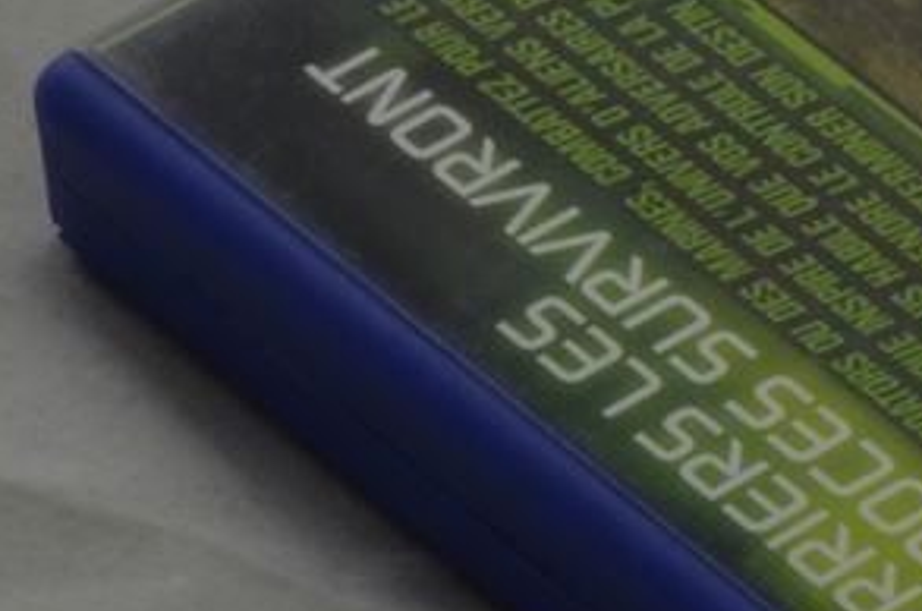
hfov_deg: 5.4
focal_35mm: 369
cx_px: 2140
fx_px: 9430
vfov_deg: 3.7
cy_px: 11
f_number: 20
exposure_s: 1/3
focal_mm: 40
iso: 100
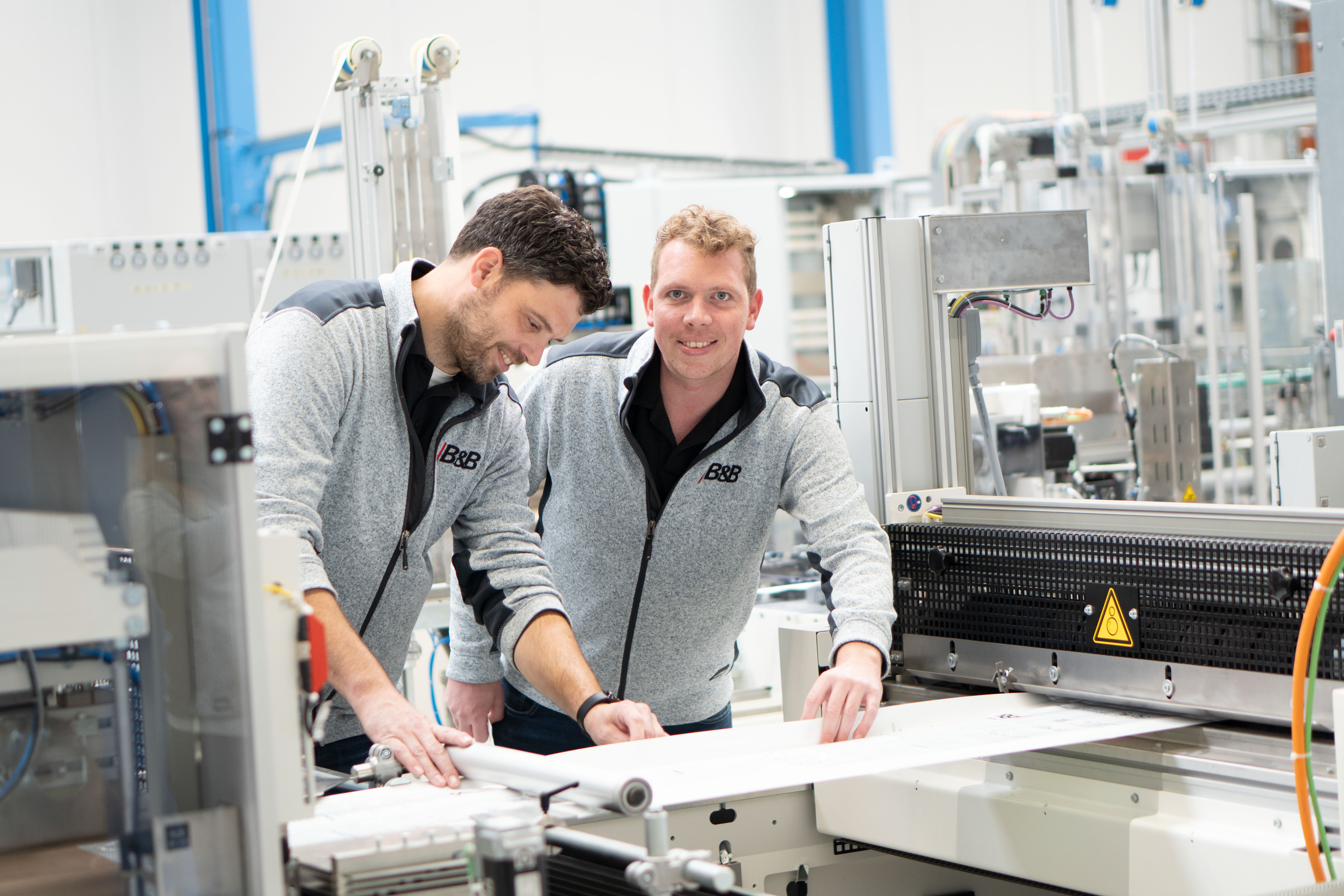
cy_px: 432
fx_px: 2949
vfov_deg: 17.3
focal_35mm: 79
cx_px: 662
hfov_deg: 25.7
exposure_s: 1/160
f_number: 1.8
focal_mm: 50
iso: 400
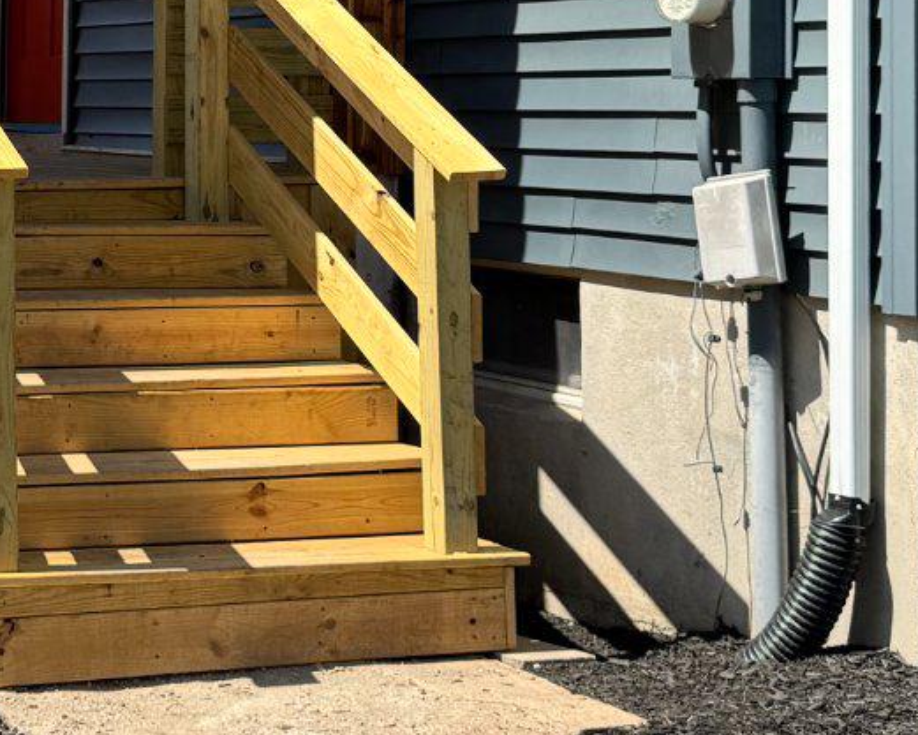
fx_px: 2500
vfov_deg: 16.4
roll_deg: -0.7
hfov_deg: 19.8
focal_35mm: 92
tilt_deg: +1.3
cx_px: -120
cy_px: 32
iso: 80
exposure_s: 1/3247
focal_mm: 6.76
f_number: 1.78
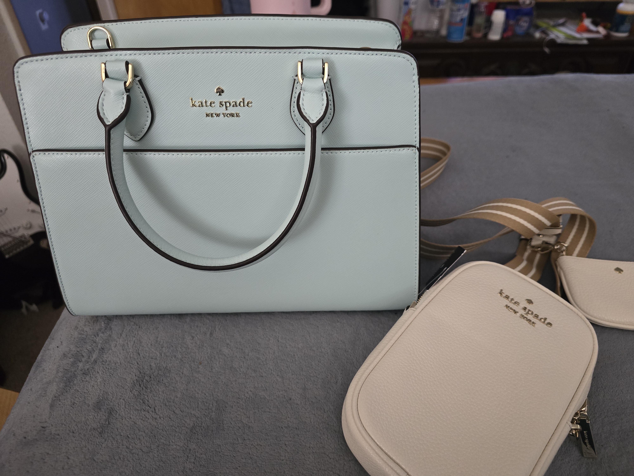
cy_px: 238
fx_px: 421
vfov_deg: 58.9
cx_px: 317
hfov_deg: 73.9
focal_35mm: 23
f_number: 1.7
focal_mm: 6.3
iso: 640
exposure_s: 1/33
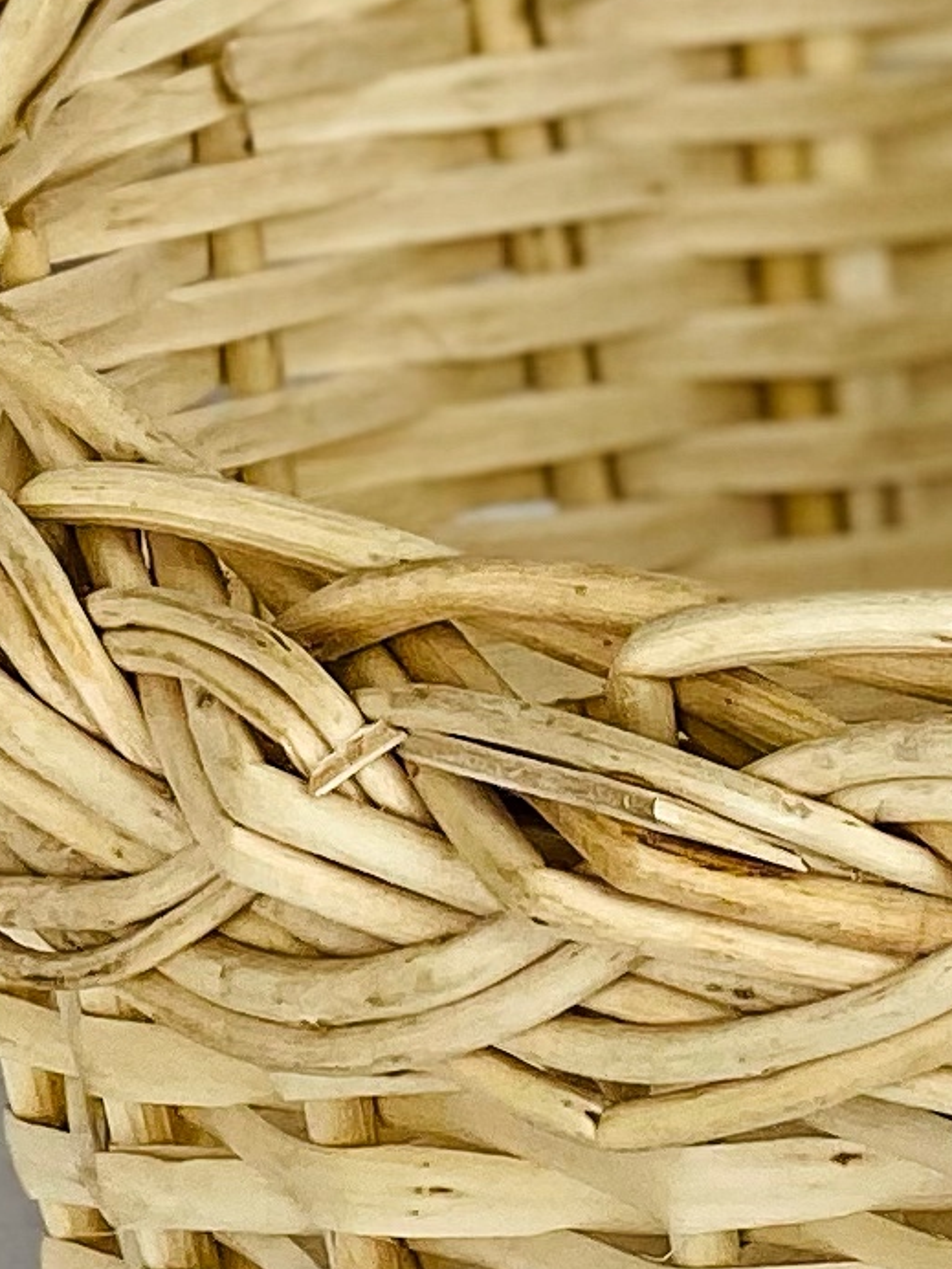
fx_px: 11111
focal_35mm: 303
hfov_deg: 4.8
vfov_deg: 6.5
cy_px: -277
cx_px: 1928
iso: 20
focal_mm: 6
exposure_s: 1/131
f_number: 2
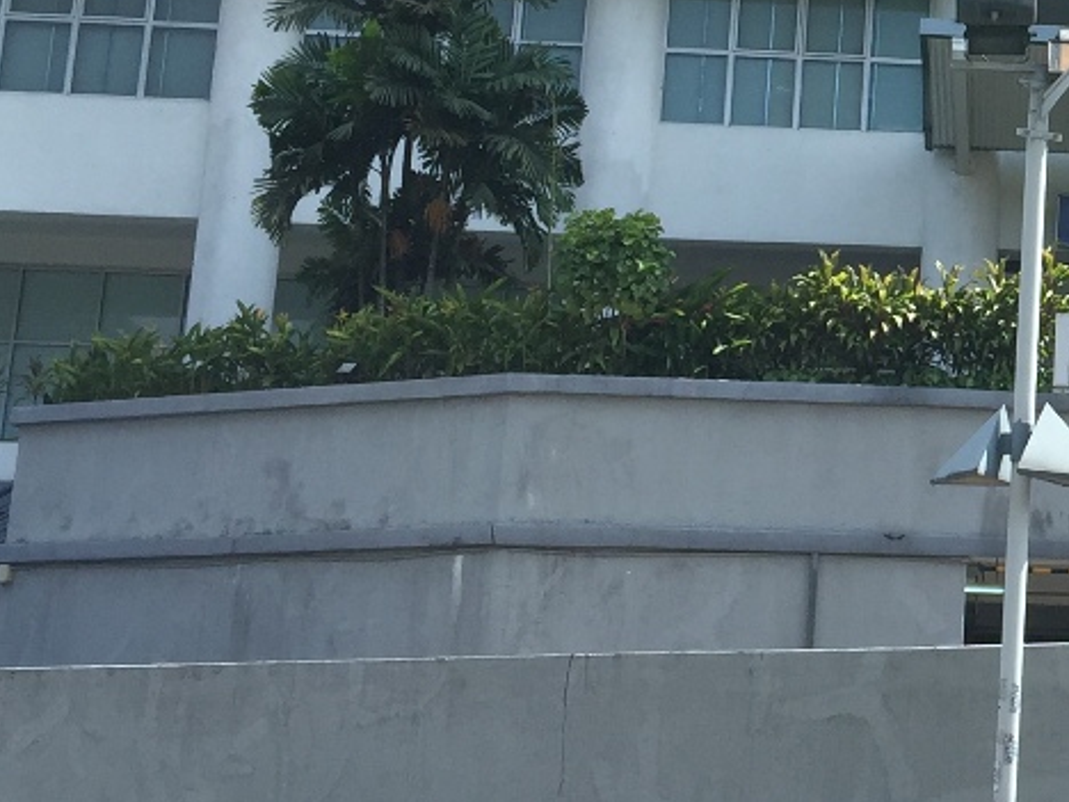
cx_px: 1294
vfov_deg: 16.2
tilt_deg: +13.2
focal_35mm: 91
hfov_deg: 20.1
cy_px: 201
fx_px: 2810
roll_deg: -2.0
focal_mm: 4.15
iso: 32
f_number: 2.2
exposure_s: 1/1068
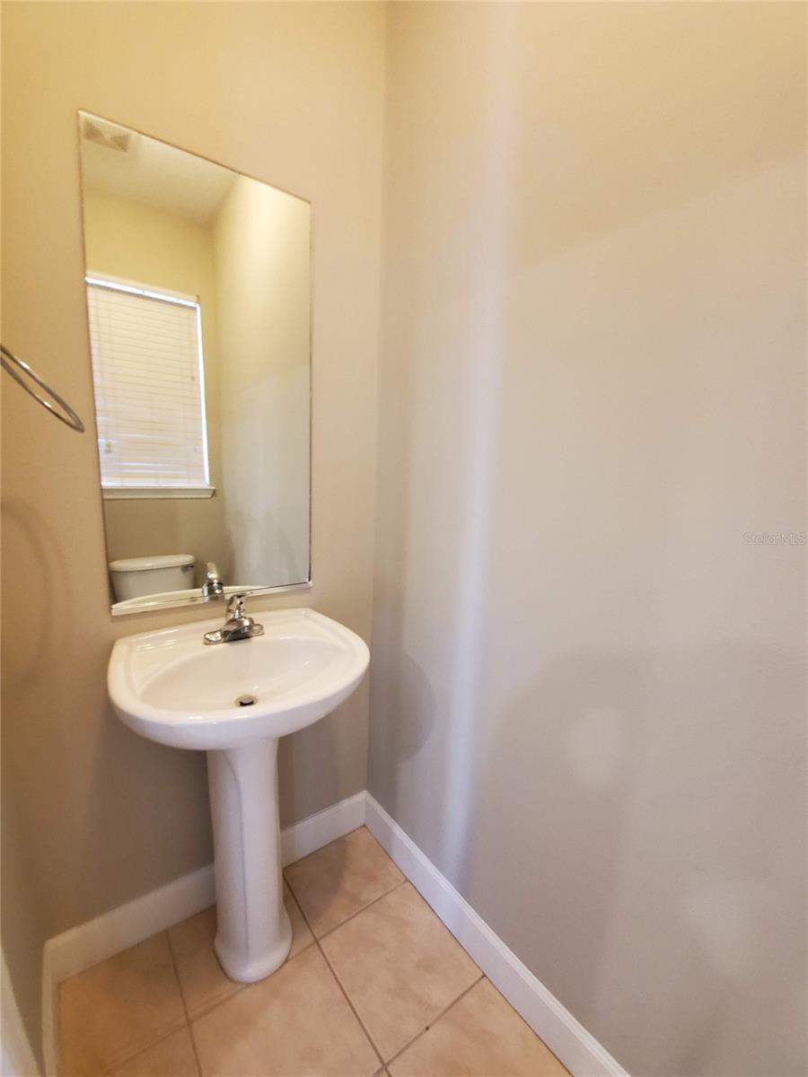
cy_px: 538
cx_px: 404
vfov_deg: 106.2
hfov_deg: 89.9
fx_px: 405
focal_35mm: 13
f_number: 2.2
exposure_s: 1/30
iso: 640
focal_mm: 1.8
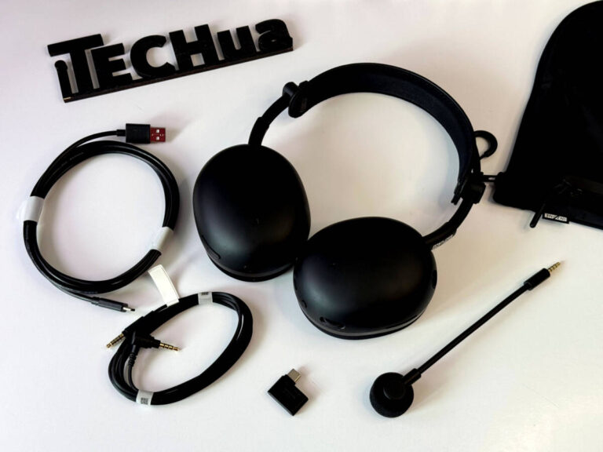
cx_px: 302
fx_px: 836
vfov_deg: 30.3
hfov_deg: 39.7
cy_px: 226
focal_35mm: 48
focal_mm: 6.76
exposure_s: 1/100
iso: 80
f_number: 1.78
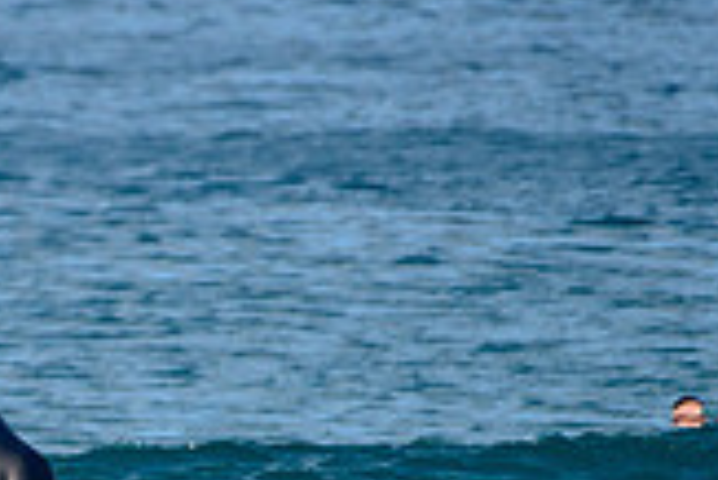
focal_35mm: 2184
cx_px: -89
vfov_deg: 0.6
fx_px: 43596
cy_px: 477
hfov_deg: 0.9
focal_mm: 500
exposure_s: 1/2000
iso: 250
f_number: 5.6
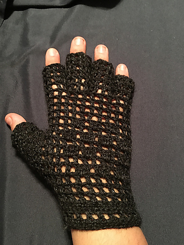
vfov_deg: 61.7
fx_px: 206
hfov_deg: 48.2
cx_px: 92
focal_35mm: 29
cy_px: 122
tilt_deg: -74.7
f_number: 2.2
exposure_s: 1/15
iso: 500
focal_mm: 4.15
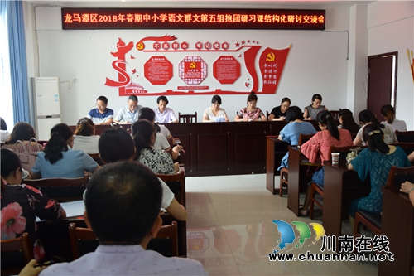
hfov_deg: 57.2
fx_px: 379
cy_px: 138
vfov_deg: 39.9
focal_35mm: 33
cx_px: 207
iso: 100
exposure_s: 1/10
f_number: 3.8
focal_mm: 22
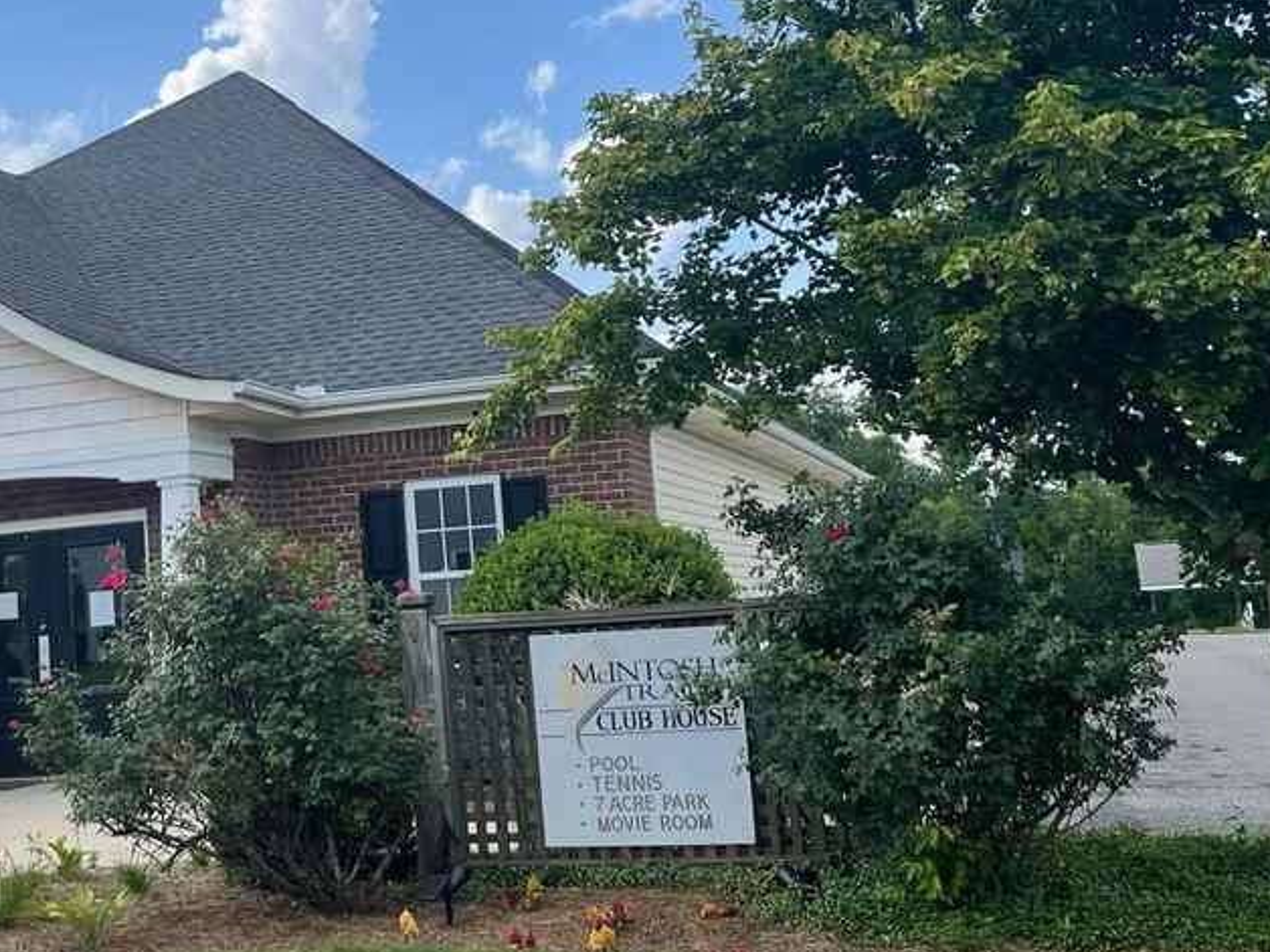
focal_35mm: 53
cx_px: 354
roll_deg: +2.8
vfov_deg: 27.4
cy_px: 352
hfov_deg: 35.5
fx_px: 1944
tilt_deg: +6.9
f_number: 1.6
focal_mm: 5.1
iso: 32
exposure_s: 1/3257
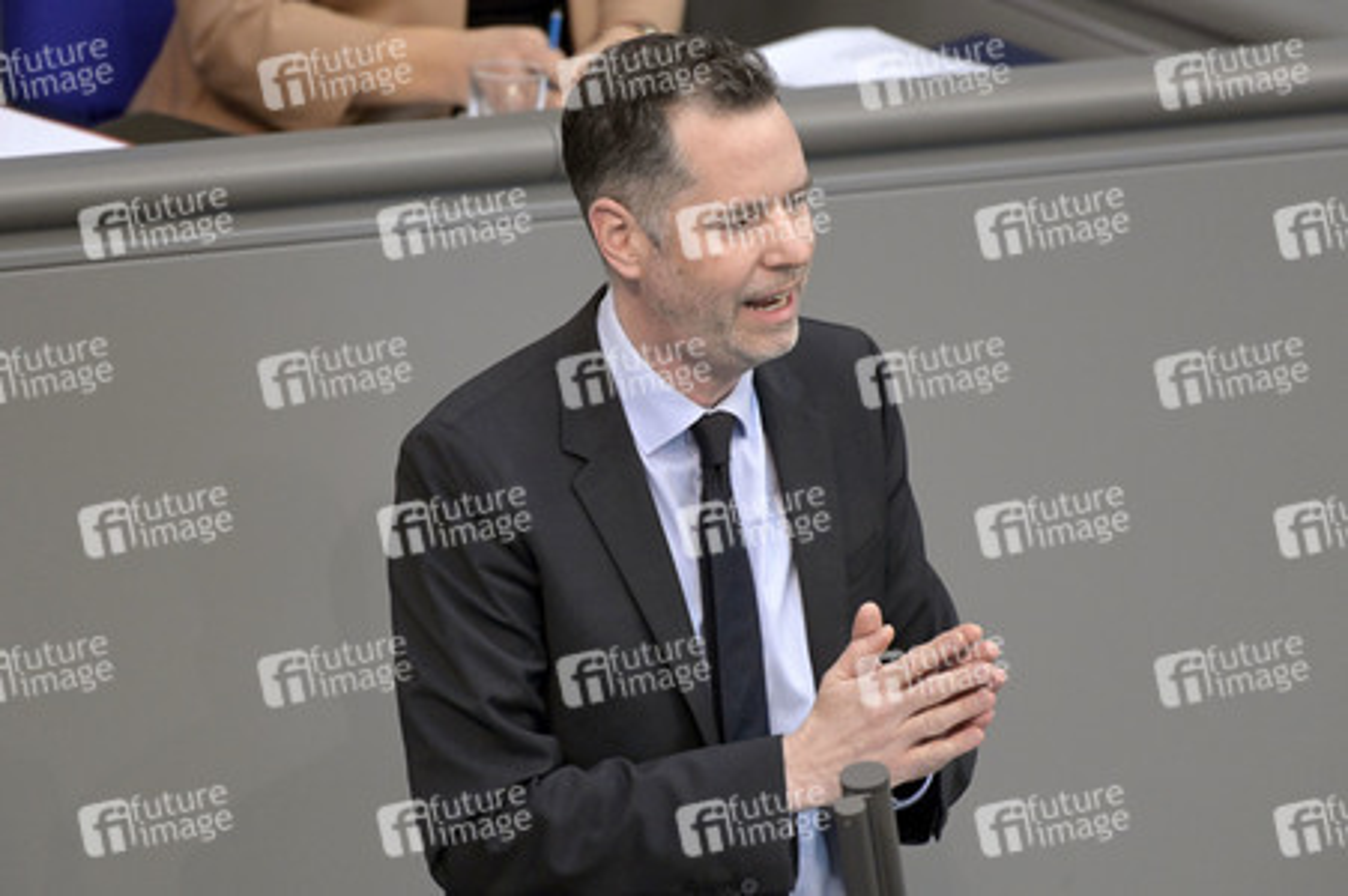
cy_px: 448
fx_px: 18708
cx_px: 674
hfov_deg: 4.1
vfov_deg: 2.7
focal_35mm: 500
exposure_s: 1/400
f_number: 5.6
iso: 8000
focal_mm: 500
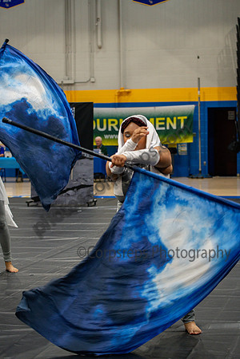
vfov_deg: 23.6
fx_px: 860
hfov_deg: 15.9
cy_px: 180
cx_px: 120
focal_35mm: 86
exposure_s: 1/500
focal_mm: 86
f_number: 4
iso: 3600
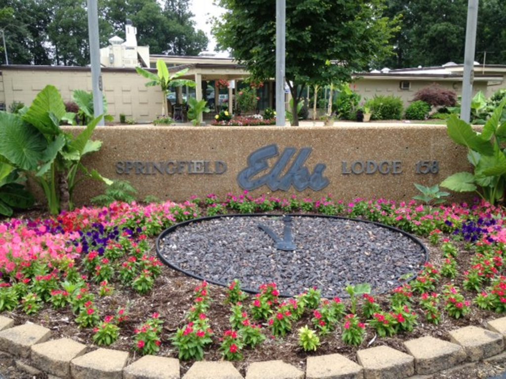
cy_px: 190
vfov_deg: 40.7
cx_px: 253
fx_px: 512
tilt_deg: -13.1
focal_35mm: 35
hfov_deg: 52.6
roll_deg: +0.4
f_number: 2.4
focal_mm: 4.28
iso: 50
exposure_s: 1/394
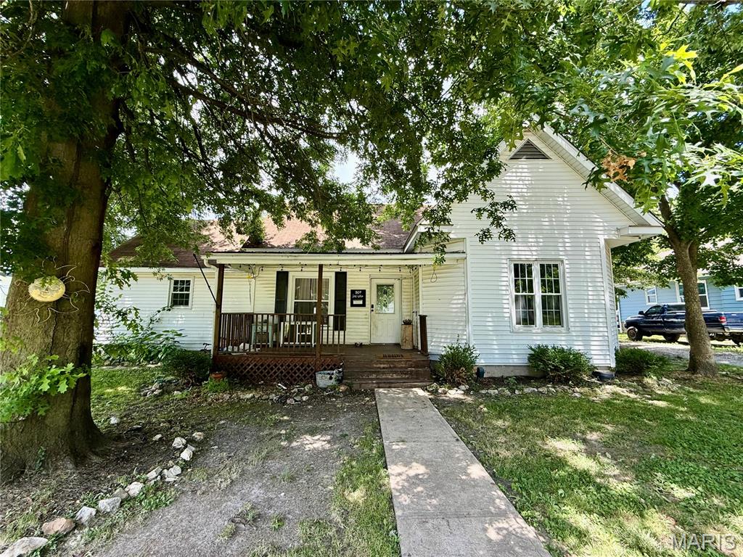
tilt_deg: +7.3
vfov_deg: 85.7
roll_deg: -0.6
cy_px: 278
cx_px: 372
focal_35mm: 14
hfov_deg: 102.1
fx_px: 300
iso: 64
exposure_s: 1/288
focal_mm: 2.22
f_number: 2.2
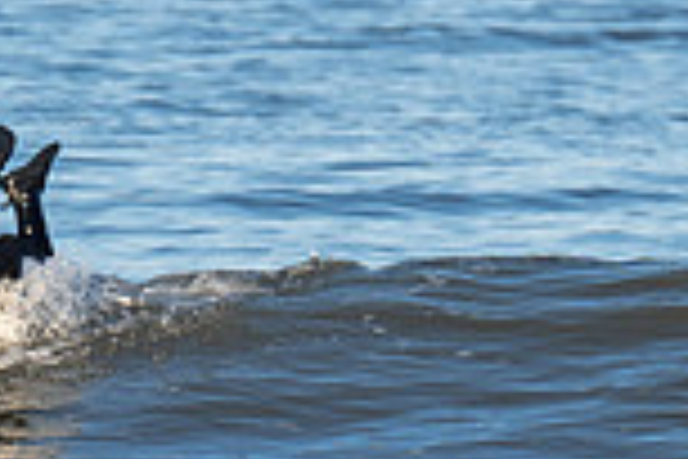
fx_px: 23218
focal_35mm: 1215
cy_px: 298
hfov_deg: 1.7
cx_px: 80
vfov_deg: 1.1
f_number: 4
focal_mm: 200
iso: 160
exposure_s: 1/1000
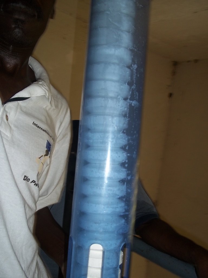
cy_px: 139
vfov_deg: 51.4
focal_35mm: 36
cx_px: 104
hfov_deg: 39.7
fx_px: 288
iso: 80
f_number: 3.1
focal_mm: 6.5
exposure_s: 1/30
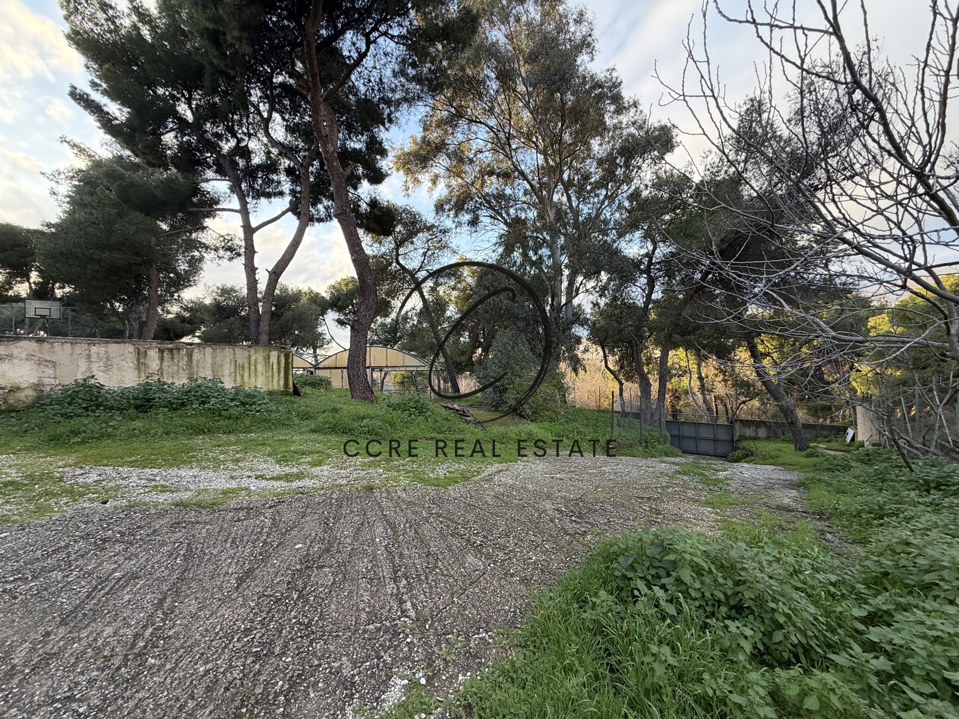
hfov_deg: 102.1
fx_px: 388
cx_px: 480
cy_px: 360
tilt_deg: -0.1
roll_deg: +0.5
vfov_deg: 85.7
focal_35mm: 14
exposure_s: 1/121
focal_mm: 2.22
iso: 100
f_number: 2.2
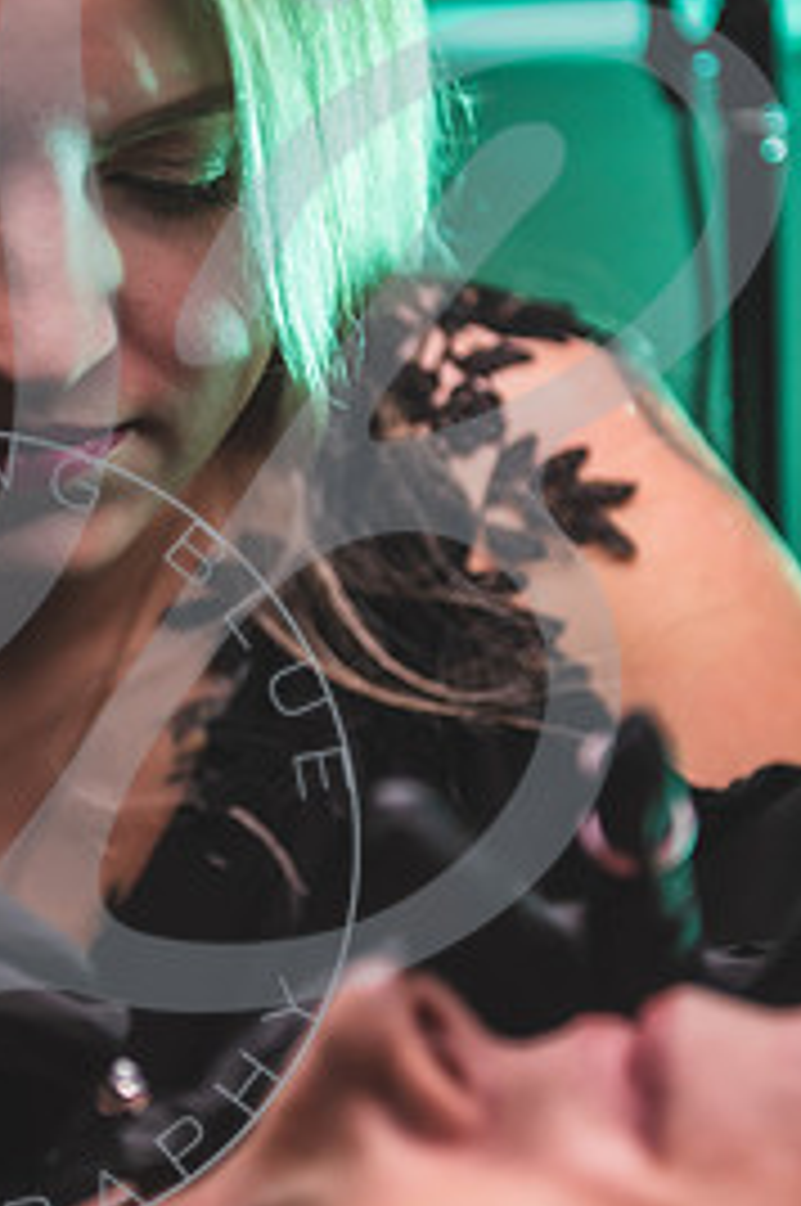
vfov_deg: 18.4
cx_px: 144
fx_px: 3714
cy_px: 504
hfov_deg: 12.3
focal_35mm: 111
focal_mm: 66
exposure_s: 1/200
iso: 500
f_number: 2.8
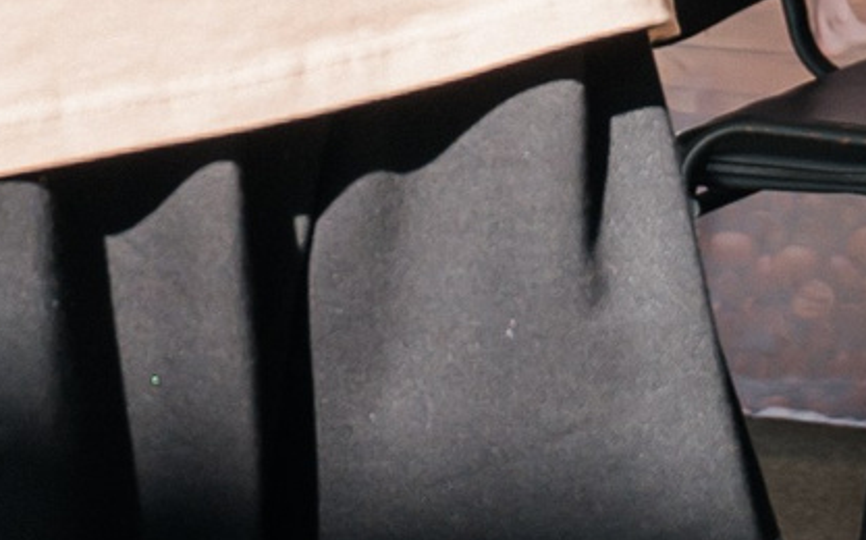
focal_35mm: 187
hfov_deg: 11.2
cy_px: -707
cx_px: 384
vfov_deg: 6.7
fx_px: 4410
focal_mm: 28
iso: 200
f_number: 4.5
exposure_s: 1/250
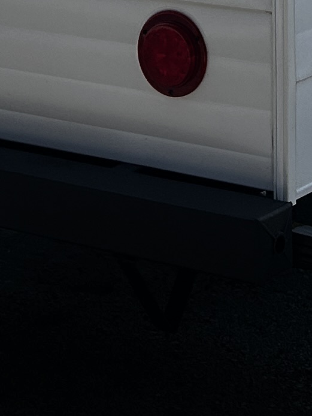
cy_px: -418
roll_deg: +0.9
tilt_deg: +1.2
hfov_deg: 9.8
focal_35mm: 151
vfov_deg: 11.7
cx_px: 254
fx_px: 1814
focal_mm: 5.7
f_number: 1.5
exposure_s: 1/5319
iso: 50
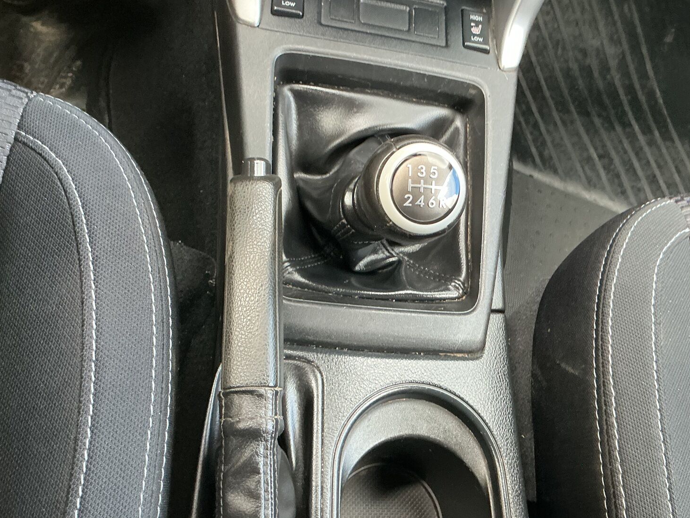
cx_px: 388
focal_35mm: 34
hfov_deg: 53.8
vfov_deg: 41.8
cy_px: 250
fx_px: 678
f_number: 1.8
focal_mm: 3
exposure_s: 1/60
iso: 125
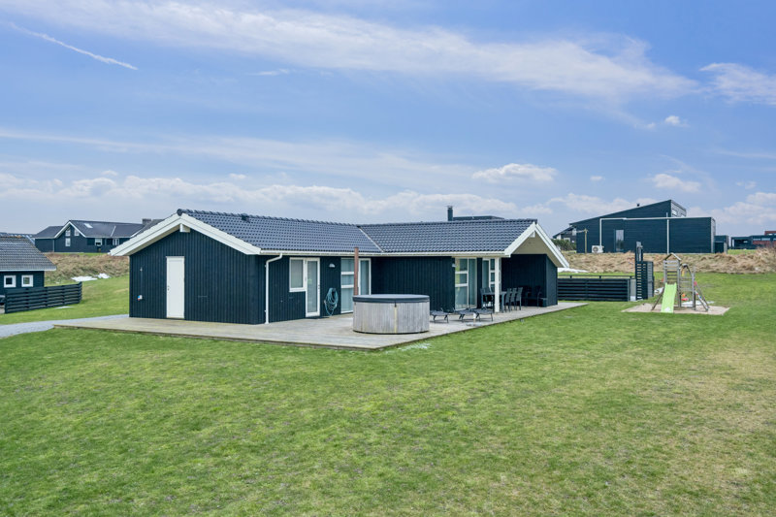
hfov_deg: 60.3
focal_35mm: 31
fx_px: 668
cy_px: 258
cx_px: 388
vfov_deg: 42.3
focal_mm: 31
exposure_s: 1/160
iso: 1000
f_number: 5.6
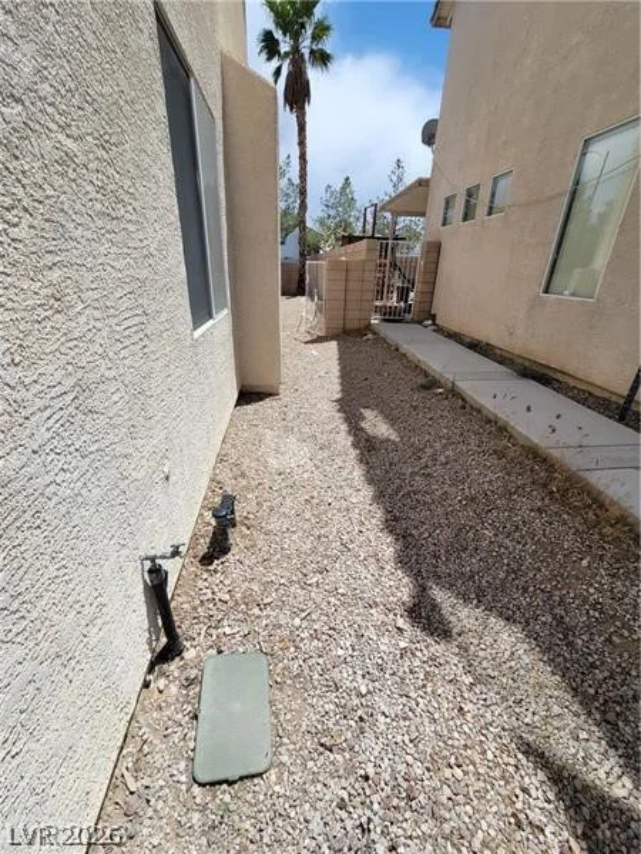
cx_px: 320
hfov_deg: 89.9
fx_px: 321
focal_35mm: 13
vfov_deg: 106.2
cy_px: 427
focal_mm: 2.2
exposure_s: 1/2339
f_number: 2.2
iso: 64
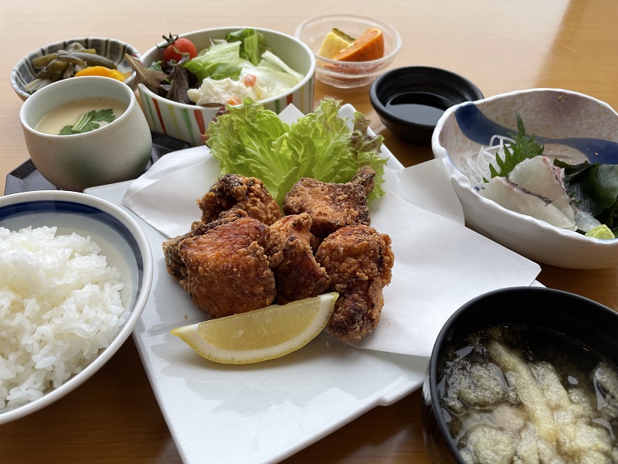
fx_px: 464
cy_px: 232
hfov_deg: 67.3
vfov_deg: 53.1
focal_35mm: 26
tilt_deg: -48.5
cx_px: 309
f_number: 1.6
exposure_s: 1/363
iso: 32
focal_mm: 4.2
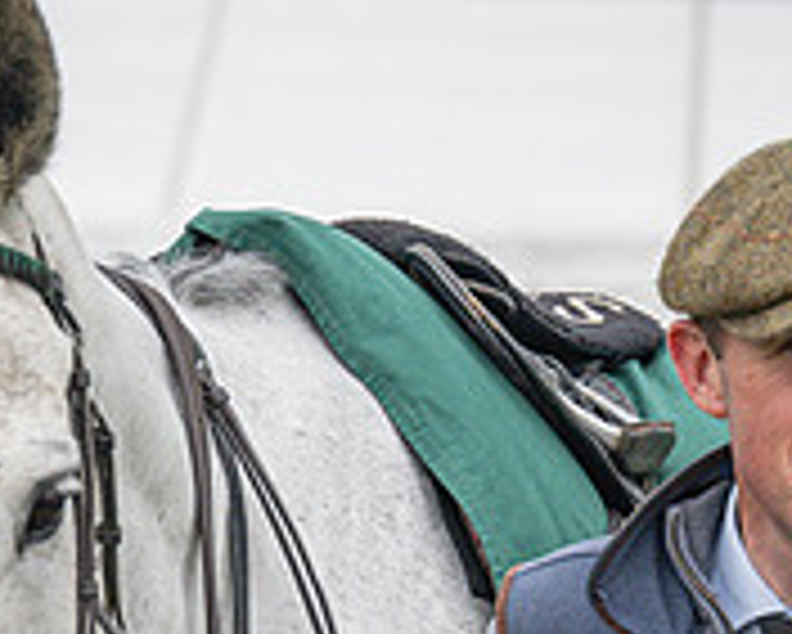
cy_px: 904
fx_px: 7270
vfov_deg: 5.0
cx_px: 508
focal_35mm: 310
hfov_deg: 6.2
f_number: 4.5
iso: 800
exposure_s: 1/5000
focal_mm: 86
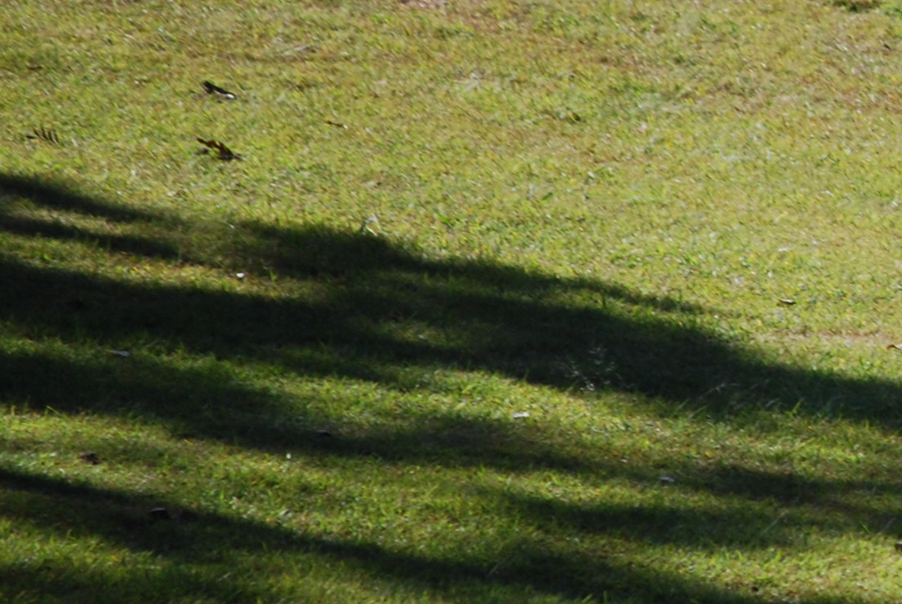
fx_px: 19842
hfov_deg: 2.6
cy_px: 182
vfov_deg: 1.7
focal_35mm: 791
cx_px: 1395
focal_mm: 150
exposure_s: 1/800
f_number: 5.3
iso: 200
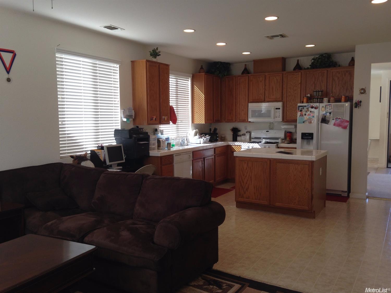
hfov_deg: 55.4
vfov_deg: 42.9
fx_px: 373
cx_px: 196
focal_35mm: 33
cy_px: 146
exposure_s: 1/60
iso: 50
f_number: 2.4
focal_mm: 4.12
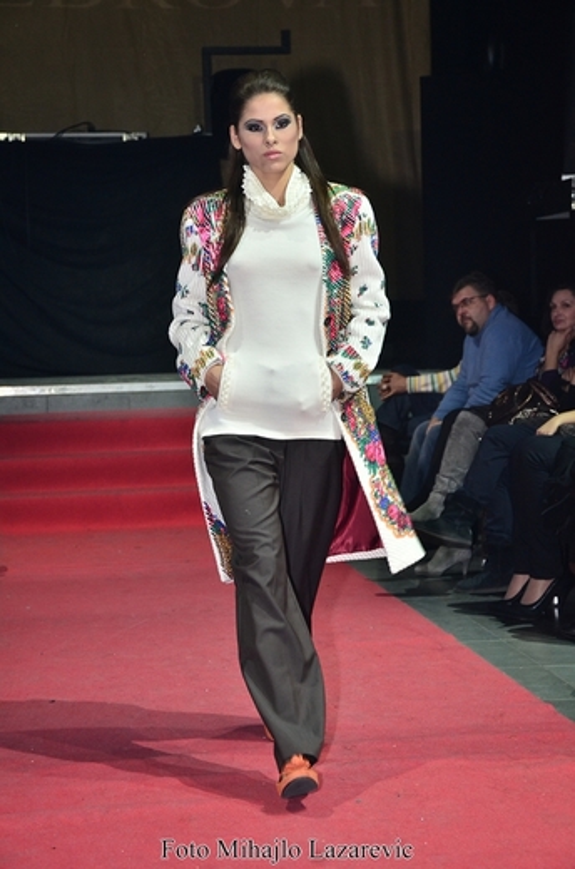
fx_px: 1879
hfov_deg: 17.4
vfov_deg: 26.1
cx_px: 288
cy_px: 434
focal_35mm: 78
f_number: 5.6
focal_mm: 52
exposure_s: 1/125
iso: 800
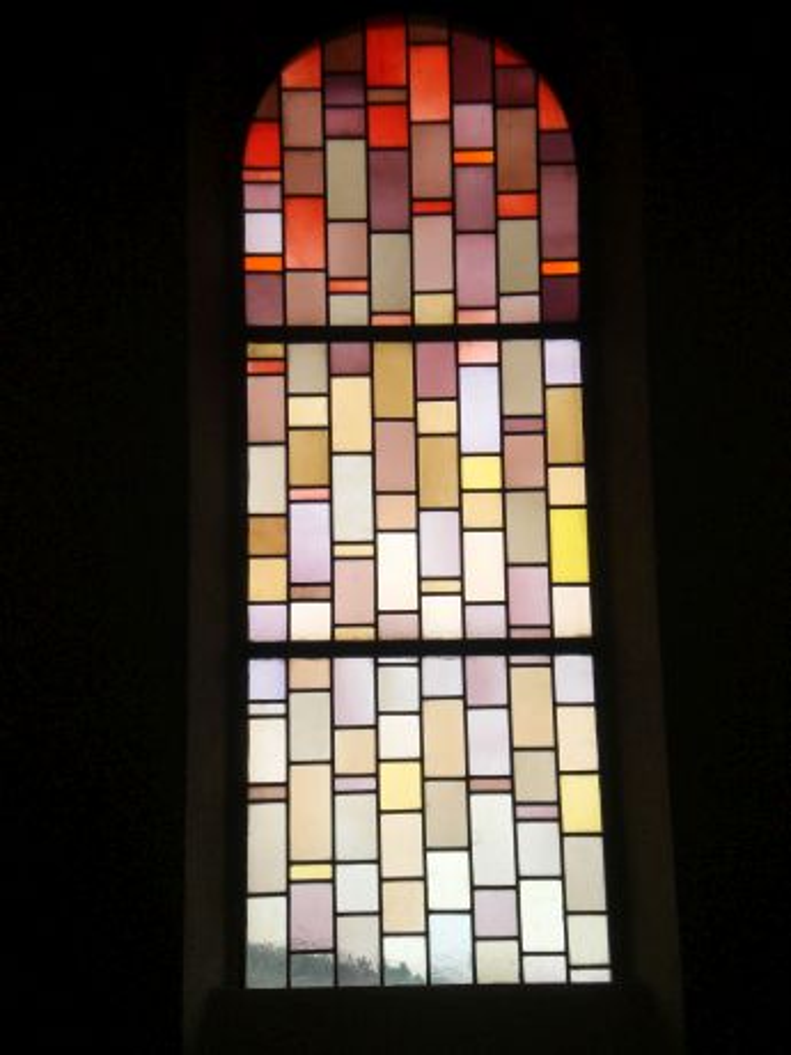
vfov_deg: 22.5
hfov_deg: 17.0
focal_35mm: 87
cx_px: 396
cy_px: 528
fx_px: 2651
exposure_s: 1/320
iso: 200
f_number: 5
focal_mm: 14.49
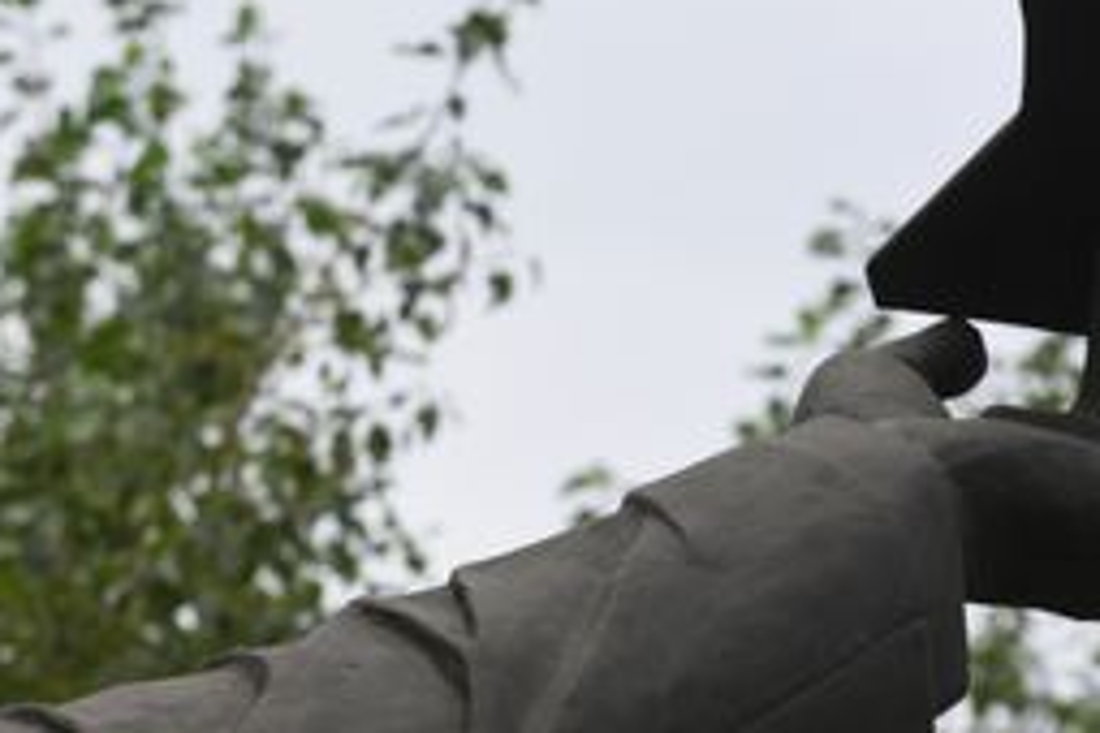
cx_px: 17
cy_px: 289
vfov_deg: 3.0
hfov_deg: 4.4
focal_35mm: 465
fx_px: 14207
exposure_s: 1/250
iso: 400
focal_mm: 170
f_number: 8
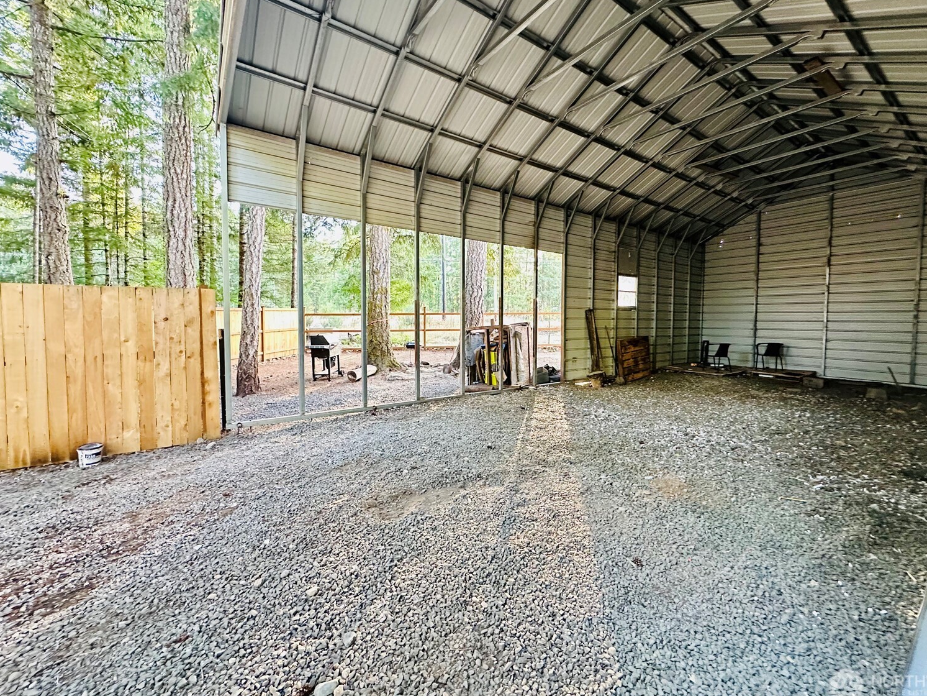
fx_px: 402
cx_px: 494
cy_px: 337
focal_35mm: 15
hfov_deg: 98.0
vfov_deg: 81.7
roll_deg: -0.2
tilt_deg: -2.9
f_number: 2.2
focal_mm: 2.22
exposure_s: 1/60
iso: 800
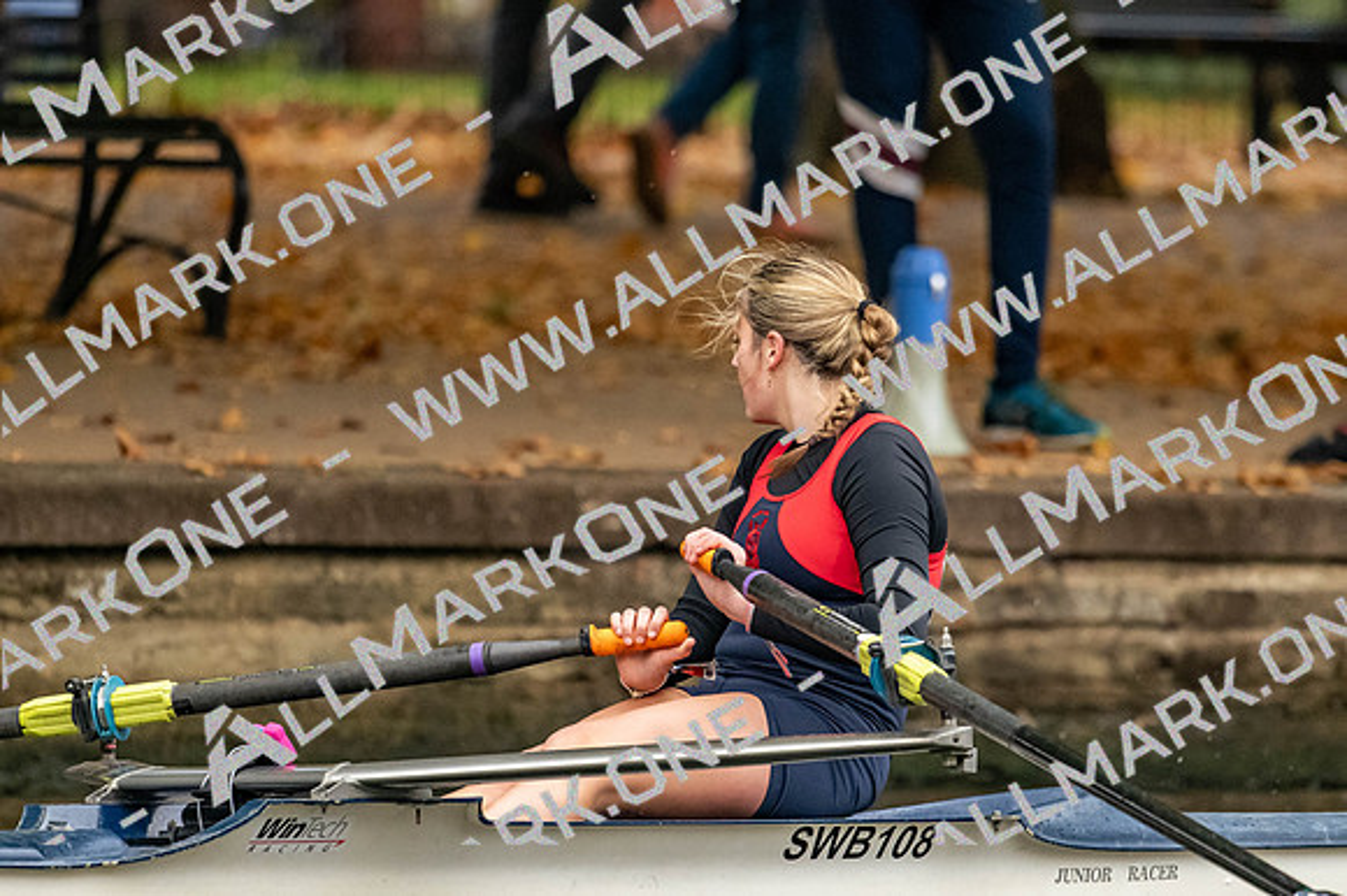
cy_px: 448
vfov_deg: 2.3
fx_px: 22436
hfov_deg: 3.4
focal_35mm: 600
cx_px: 674
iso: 4000
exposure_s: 1/2500
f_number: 4.5
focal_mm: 400
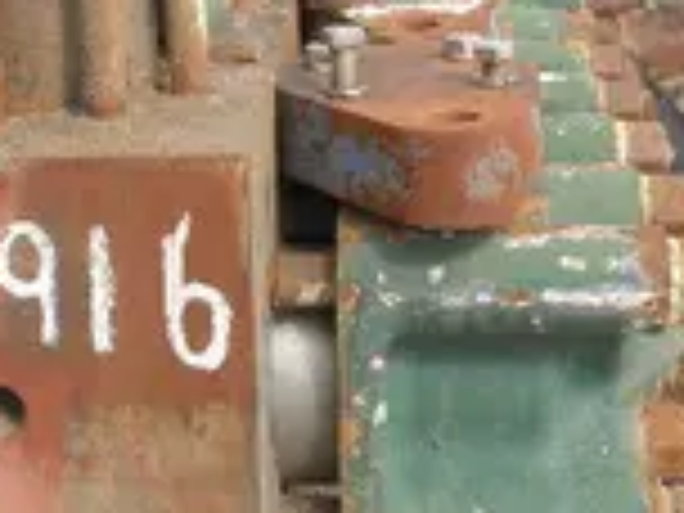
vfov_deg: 15.9
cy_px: 90
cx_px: 81
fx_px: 1818
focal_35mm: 92
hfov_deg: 20.9
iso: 64
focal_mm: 6.1
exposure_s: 1/80
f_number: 9.1
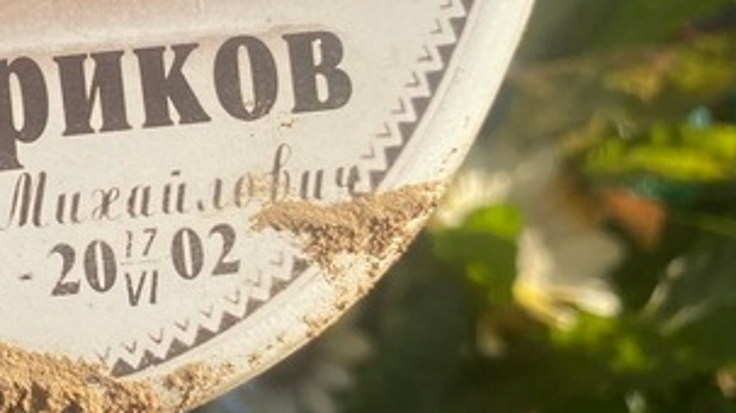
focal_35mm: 72
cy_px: 70
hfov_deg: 26.6
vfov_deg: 16.6
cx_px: -109
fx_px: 1404
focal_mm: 4.25
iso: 32
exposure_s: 1/2513
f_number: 1.8
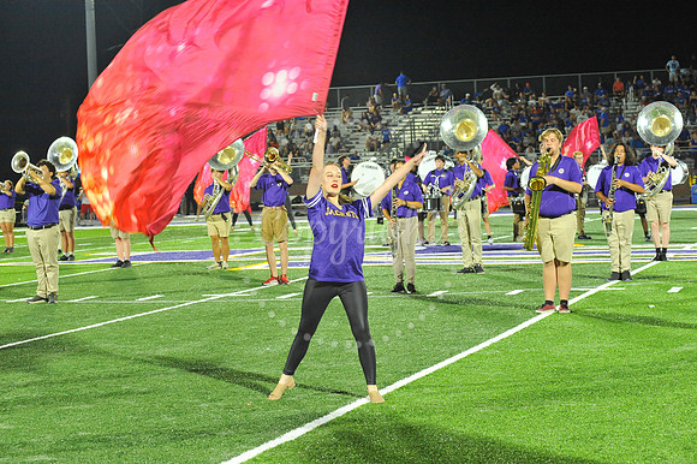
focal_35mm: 80
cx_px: 348
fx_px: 1548
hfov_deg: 25.4
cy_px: 232
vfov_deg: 17.0
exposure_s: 1/250
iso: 5000
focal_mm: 80
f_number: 5.6
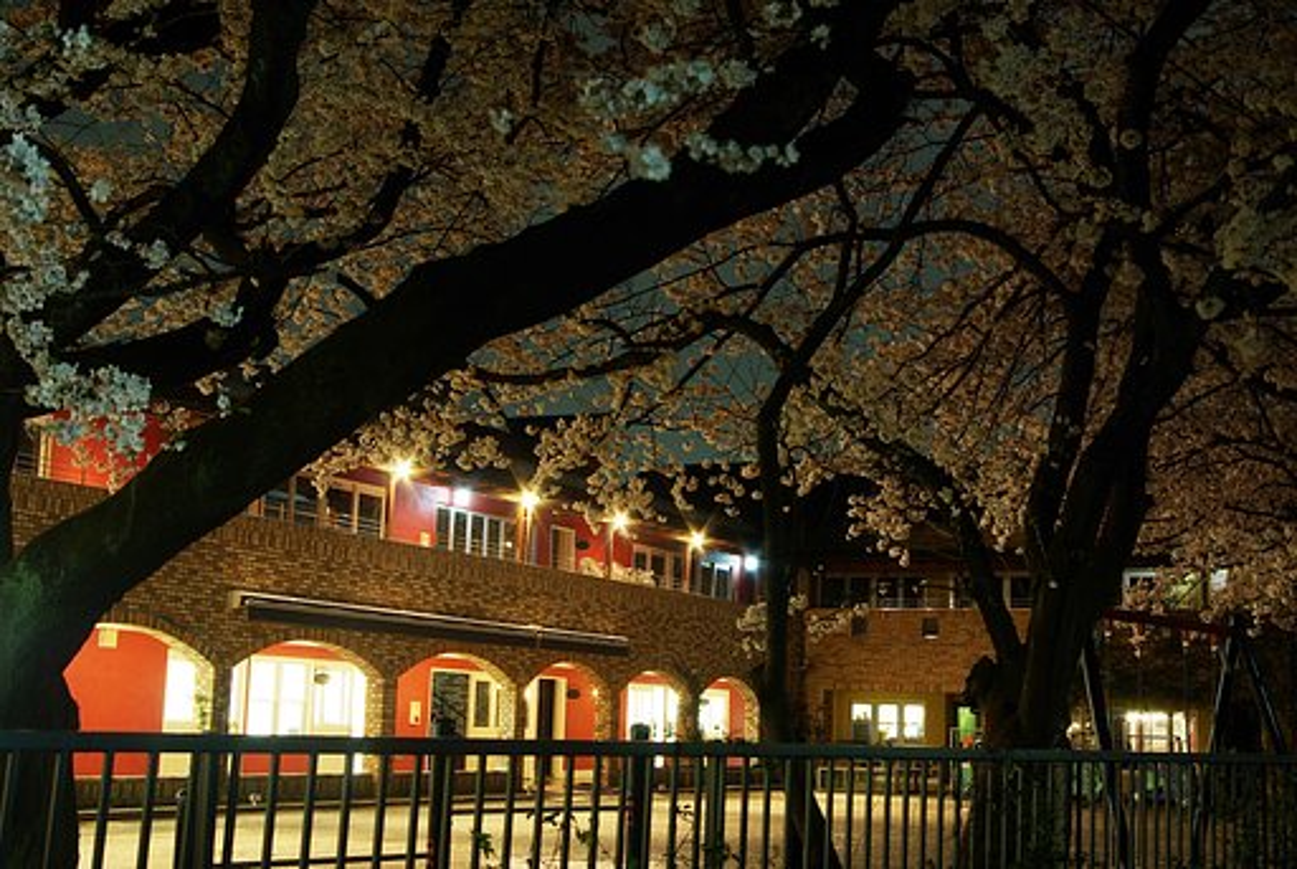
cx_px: 648
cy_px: 434
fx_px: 1786
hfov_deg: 39.9
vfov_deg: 27.3
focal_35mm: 50
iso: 100
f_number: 8
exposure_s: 10
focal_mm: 33
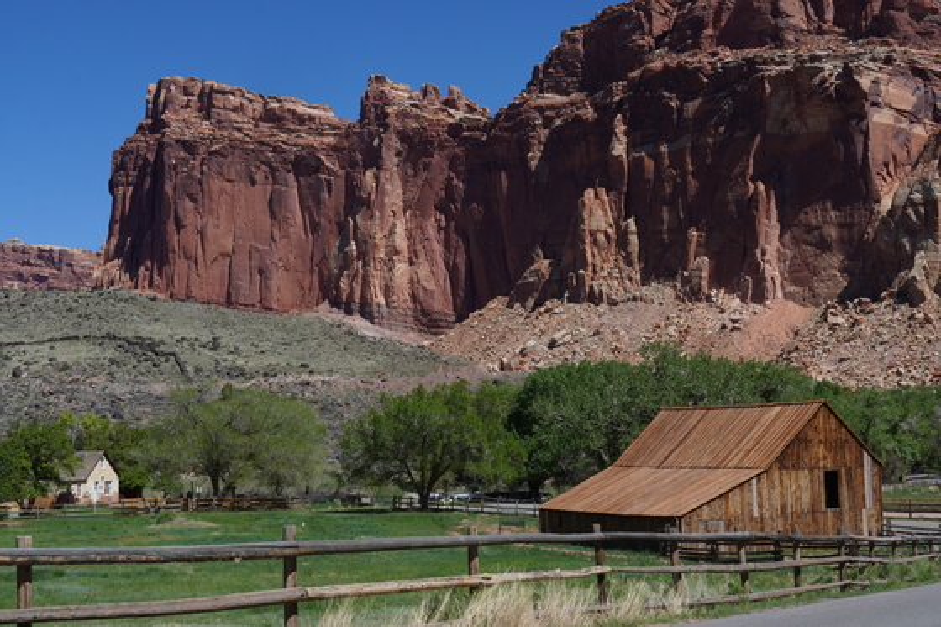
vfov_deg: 25.0
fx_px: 1411
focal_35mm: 54
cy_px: 314
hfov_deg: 36.9
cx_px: 470
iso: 125
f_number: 14
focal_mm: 36
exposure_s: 1/160
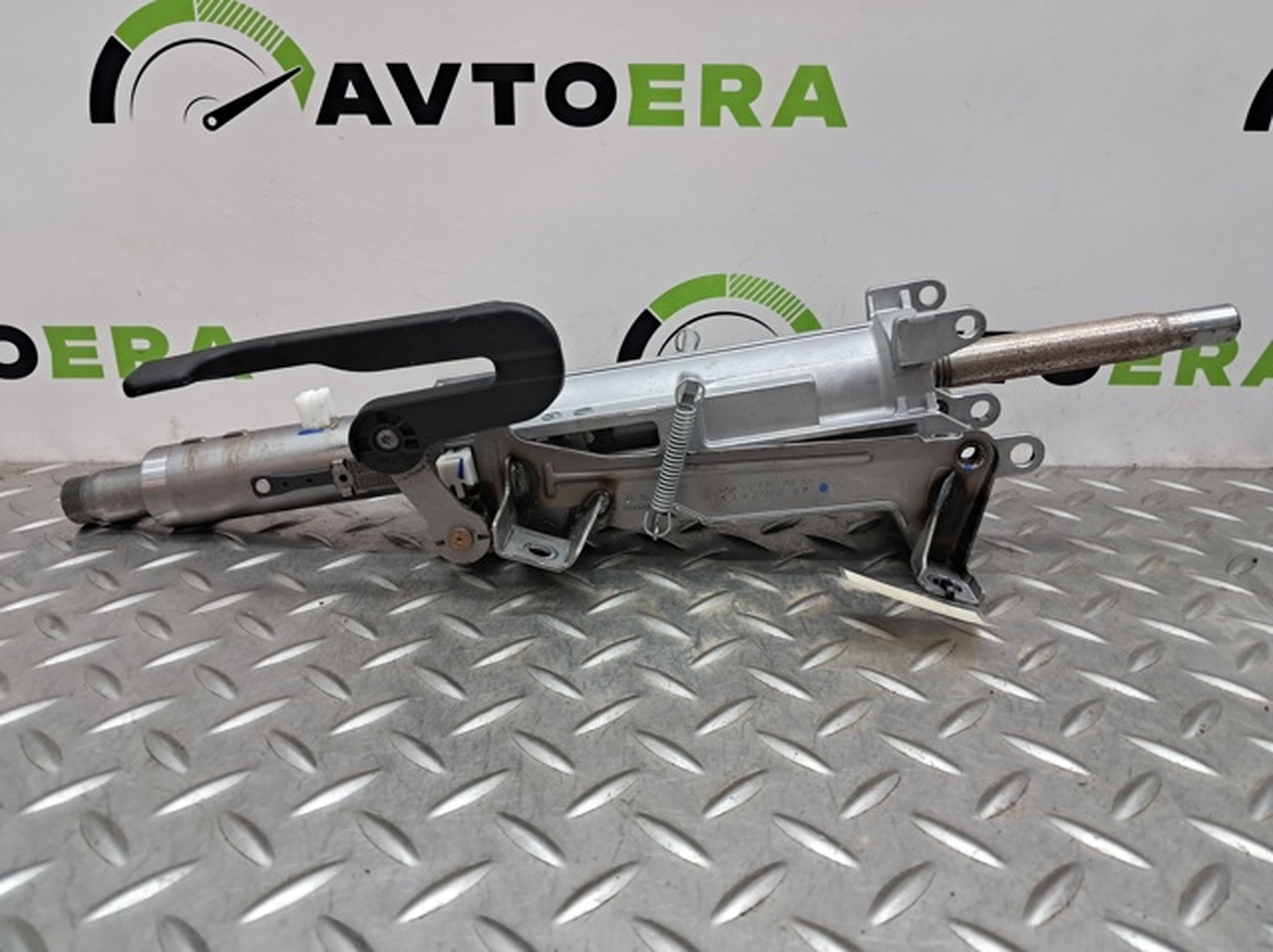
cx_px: 636
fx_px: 992
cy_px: 476
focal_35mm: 27
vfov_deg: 51.3
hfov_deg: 65.4
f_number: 1.8
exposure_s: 1/50
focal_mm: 4
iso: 125
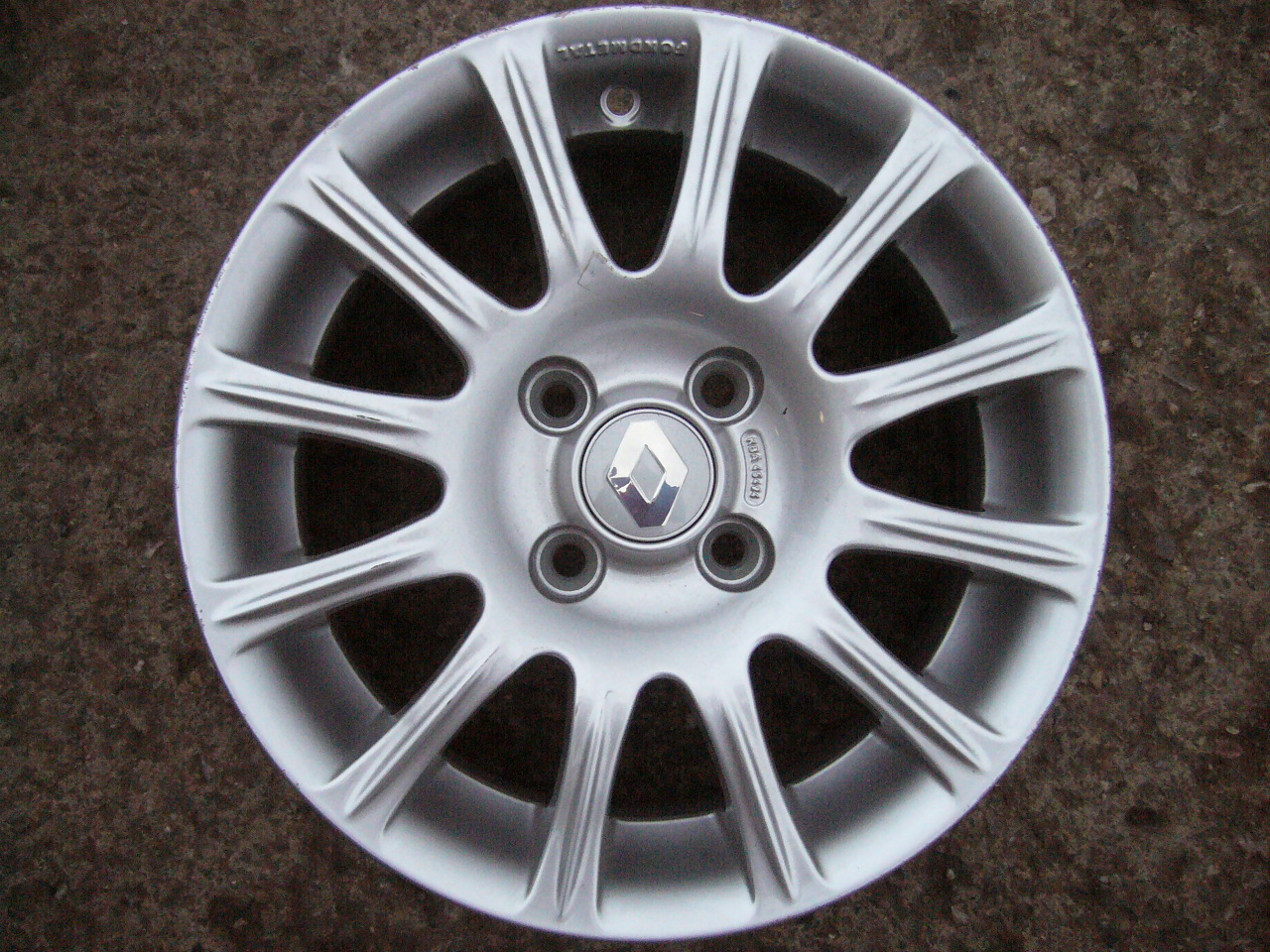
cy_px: 476
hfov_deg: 52.6
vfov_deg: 40.7
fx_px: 1284
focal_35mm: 35
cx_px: 635
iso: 400
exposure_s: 1/160
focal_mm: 5.8
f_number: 2.8
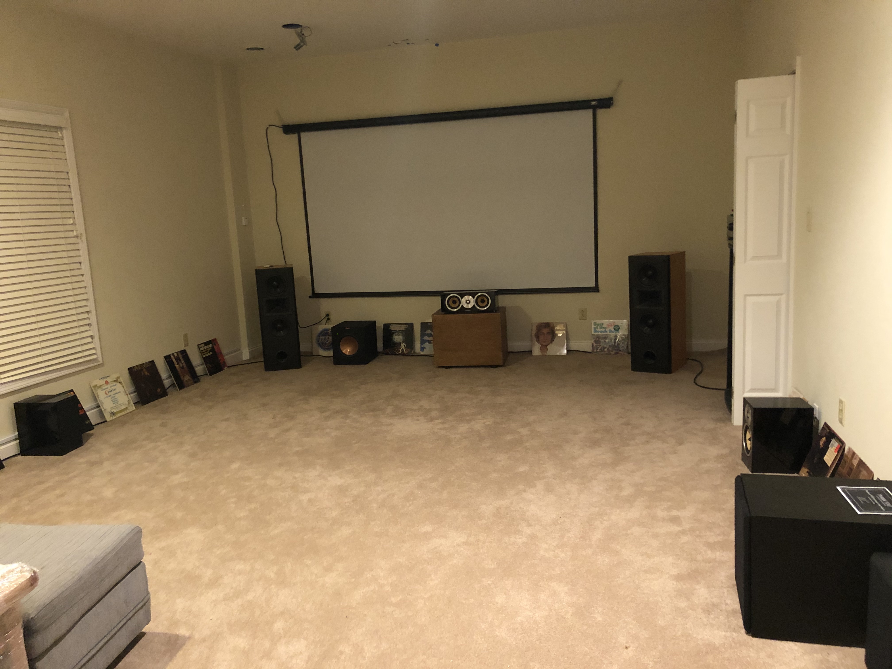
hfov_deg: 63.4
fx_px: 722
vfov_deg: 49.7
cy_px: 334
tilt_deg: -10.0
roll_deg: +3.4
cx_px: 446
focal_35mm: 28
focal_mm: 4
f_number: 1.8
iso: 100
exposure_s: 1/4
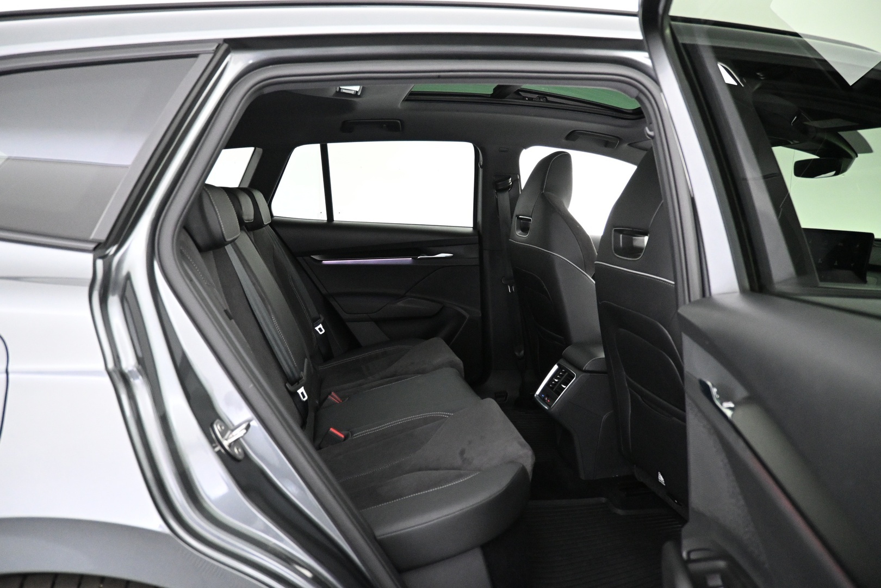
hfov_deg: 73.7
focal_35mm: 24
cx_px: 440
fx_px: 587
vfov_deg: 53.1
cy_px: 294
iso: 4000
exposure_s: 1/30
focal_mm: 16
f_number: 3.5
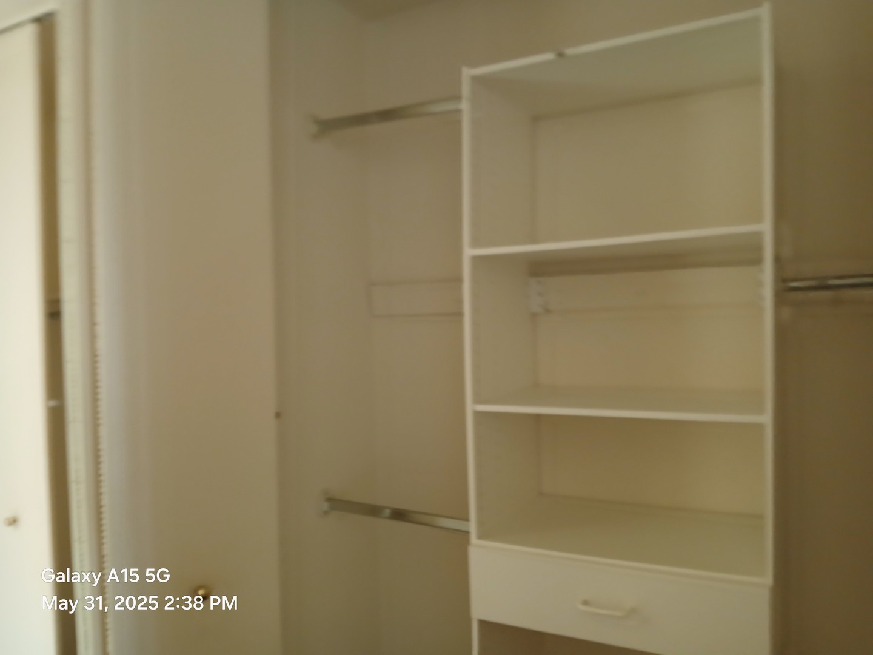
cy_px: 328
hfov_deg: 67.3
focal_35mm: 26
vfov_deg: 53.1
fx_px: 656
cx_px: 436
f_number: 1.8
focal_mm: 3.98
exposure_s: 1/20
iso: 400
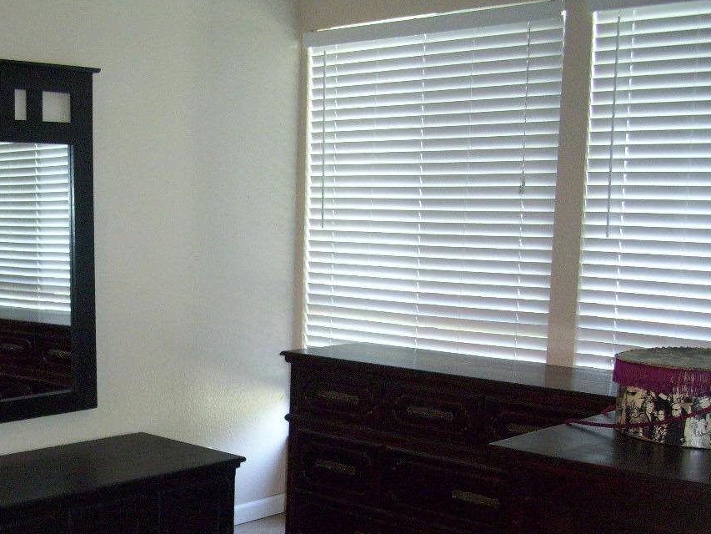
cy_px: 391
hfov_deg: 36.9
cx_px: 206
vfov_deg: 28.2
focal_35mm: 51
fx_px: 1048
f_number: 2.9
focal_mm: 5.7
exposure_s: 1/40
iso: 250
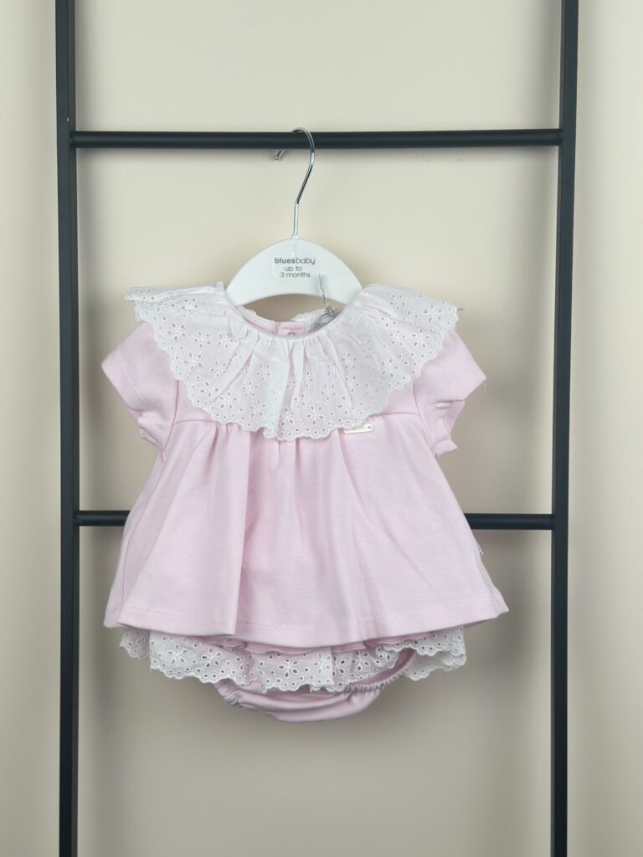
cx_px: 322
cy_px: 428
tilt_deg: -4.0
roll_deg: -0.5
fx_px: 1189
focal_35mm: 48
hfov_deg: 30.3
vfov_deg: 39.7
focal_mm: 6.86
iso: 80
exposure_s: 1/627
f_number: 1.78
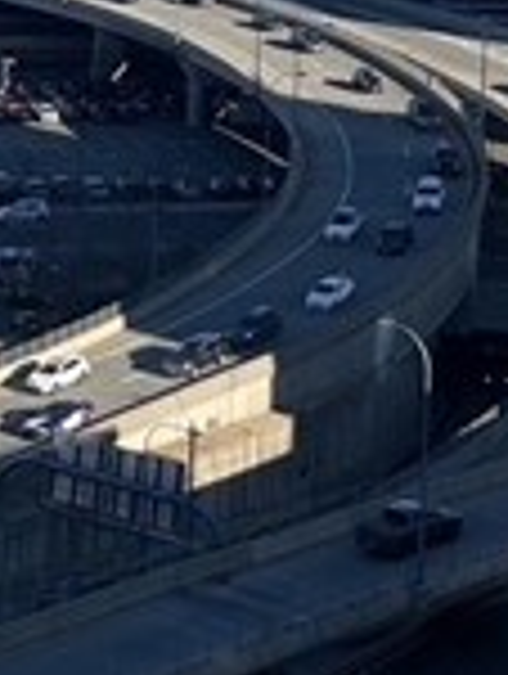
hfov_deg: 11.0
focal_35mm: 133
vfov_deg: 14.6
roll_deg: -0.4
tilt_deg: -7.6
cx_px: -76
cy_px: 45
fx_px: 2595
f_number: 1.6
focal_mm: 5.1
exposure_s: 1/2571
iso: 50
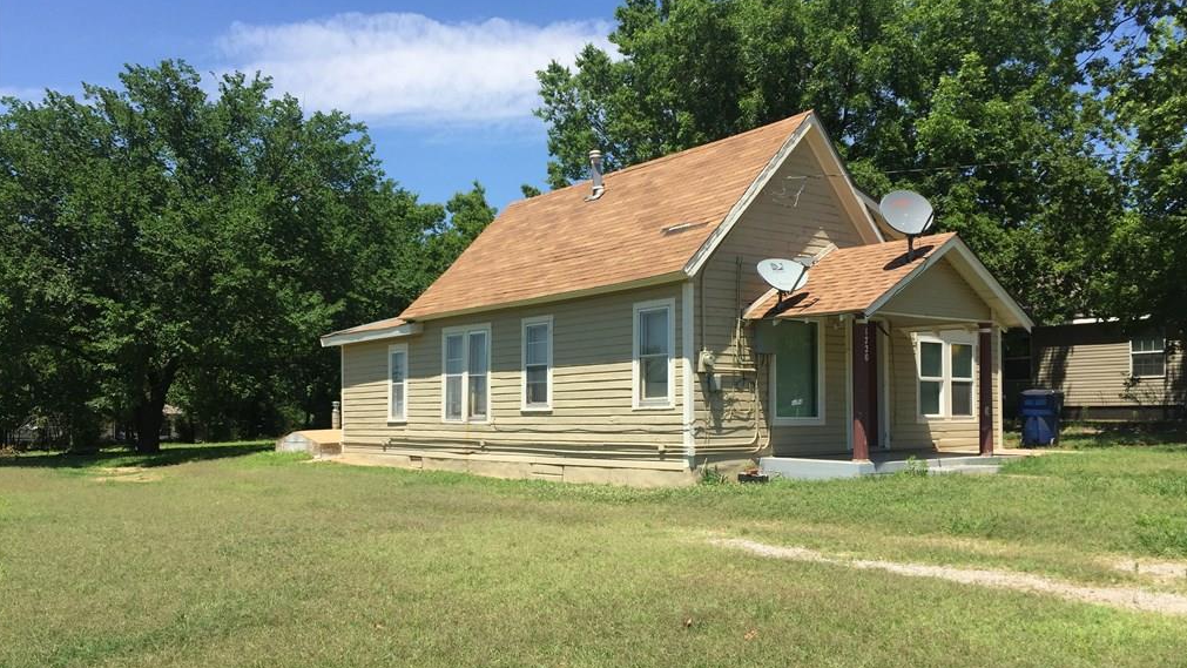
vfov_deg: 36.6
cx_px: 594
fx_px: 1007
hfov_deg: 61.0
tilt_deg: +0.4
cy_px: 402
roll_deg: -0.7
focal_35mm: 32
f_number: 2.2
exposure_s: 1/1647
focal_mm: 4.15
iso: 32
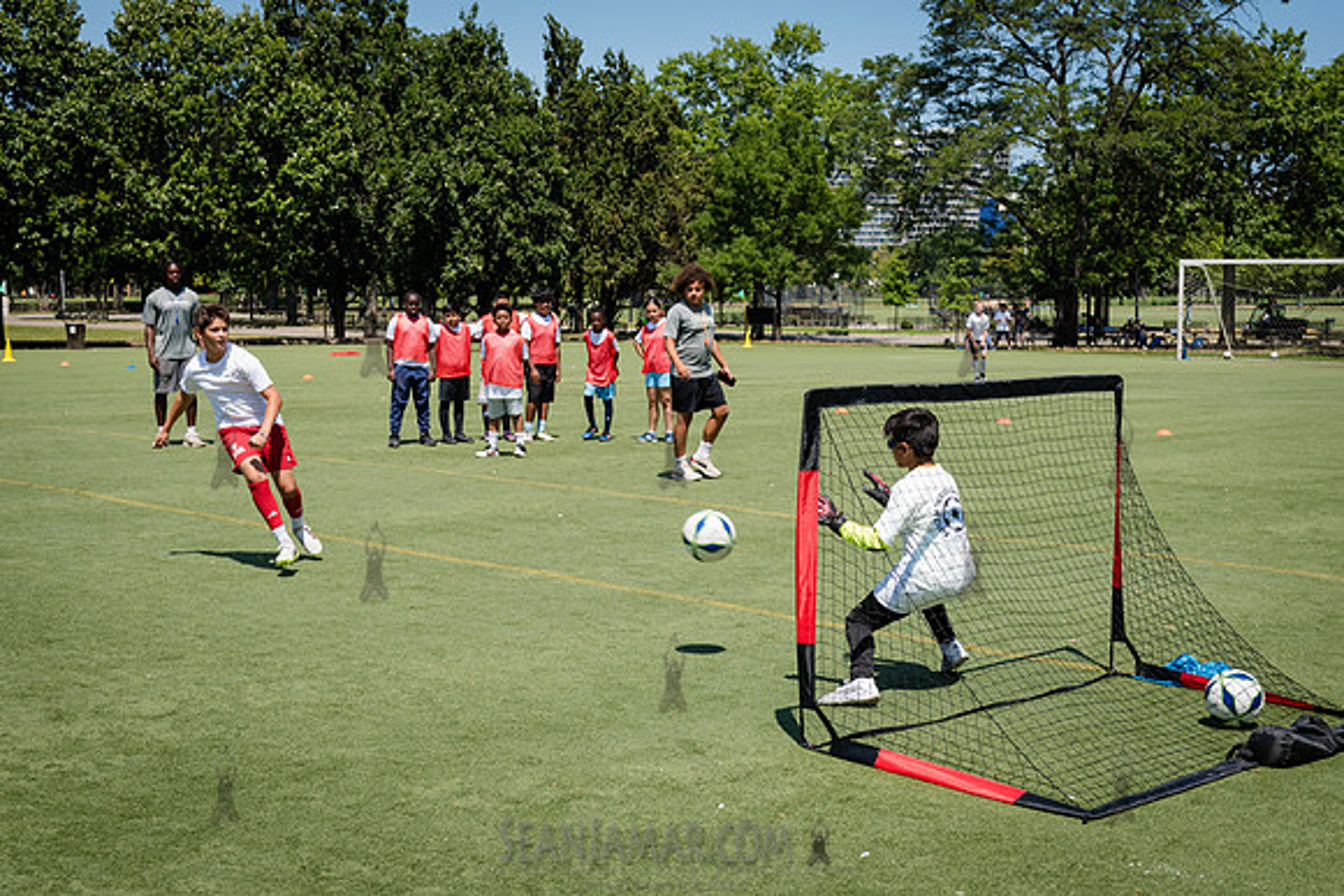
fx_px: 1800
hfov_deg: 40.8
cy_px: 507
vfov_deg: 28.0
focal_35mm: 48
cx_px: 788
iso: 200
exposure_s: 1/800
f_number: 5
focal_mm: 36
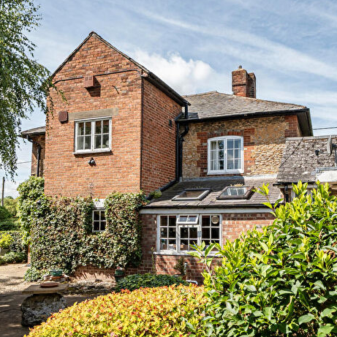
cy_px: 168
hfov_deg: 52.3
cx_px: 196
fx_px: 341
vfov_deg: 52.5
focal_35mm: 31
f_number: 8
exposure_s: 1/400
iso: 400
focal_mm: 16
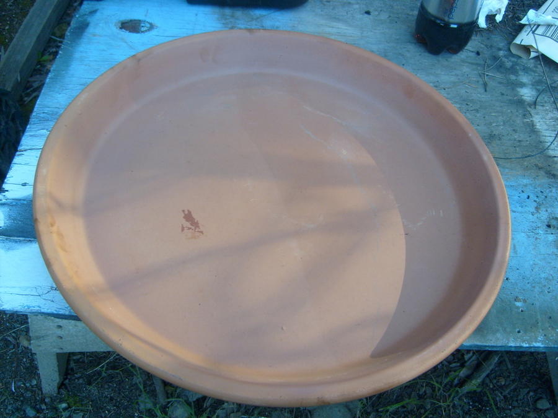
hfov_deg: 52.6
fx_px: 564
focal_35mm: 35
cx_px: 279
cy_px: 209
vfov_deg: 40.7
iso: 80
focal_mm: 5.8
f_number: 2.8
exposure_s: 1/60
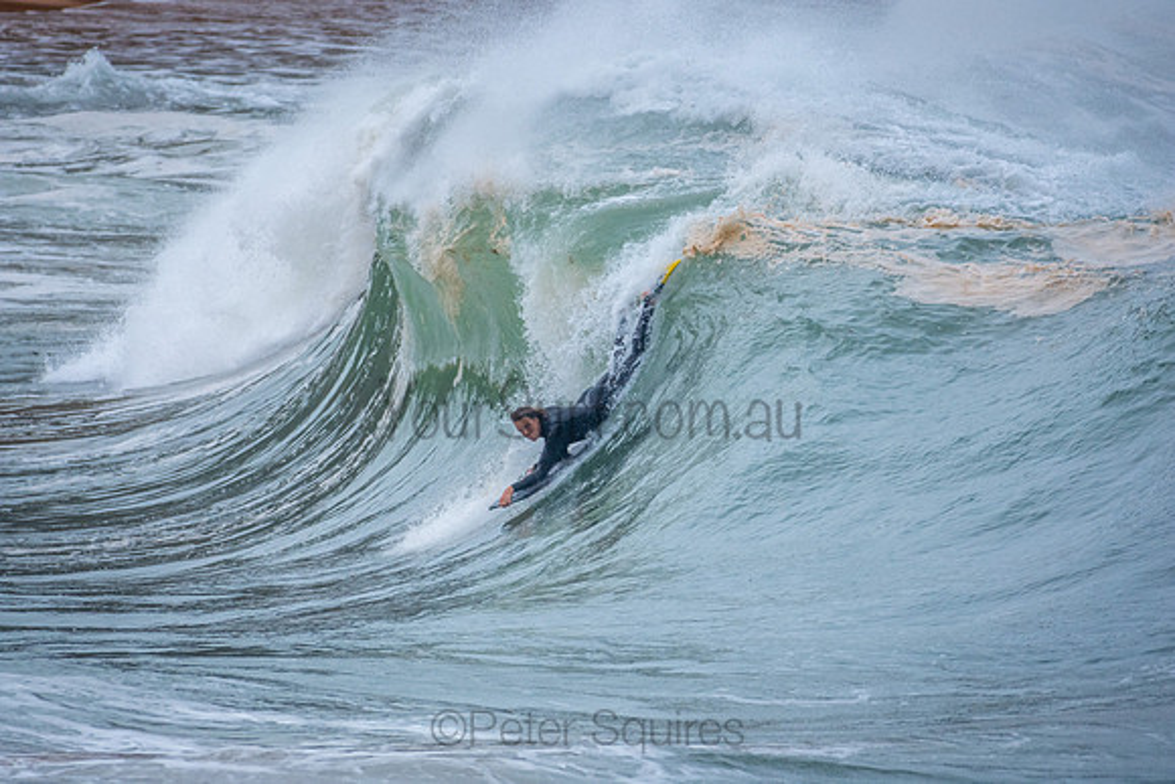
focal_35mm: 750
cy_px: 392
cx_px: 588
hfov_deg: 2.7
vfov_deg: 1.8
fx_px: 24484
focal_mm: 500
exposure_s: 1/1000
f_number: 5.6
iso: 560
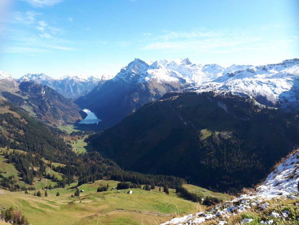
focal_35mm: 27
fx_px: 233
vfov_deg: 51.4
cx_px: 150
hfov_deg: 65.3
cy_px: 112
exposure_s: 1/704
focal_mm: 3.6
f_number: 1.9
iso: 40
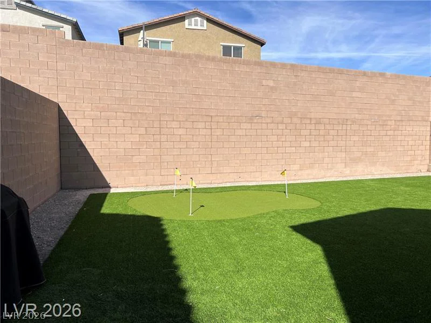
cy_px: 162
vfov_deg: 53.1
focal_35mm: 26
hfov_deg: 67.3
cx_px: 216
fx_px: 324
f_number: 1.5
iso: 50
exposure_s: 1/5587
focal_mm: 5.7
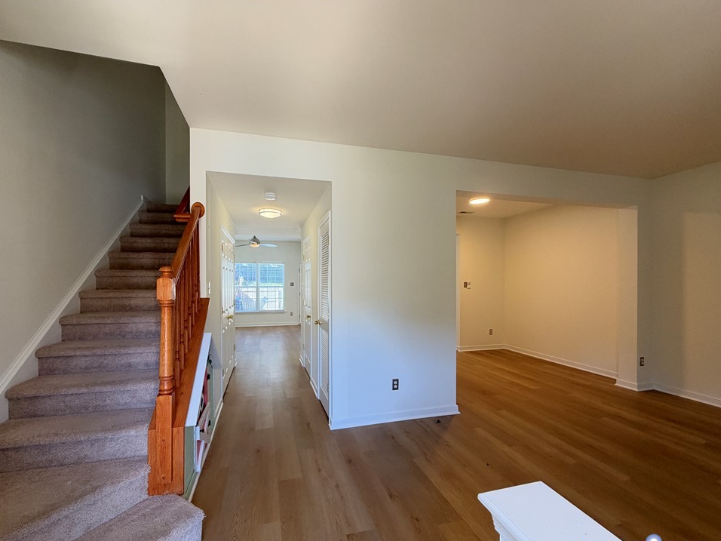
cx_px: 345
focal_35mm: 15
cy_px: 283
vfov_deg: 81.7
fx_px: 312
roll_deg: +0.8
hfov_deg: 98.1
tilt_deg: +0.3
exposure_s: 1/120
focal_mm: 2.22
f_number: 2.2
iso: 250
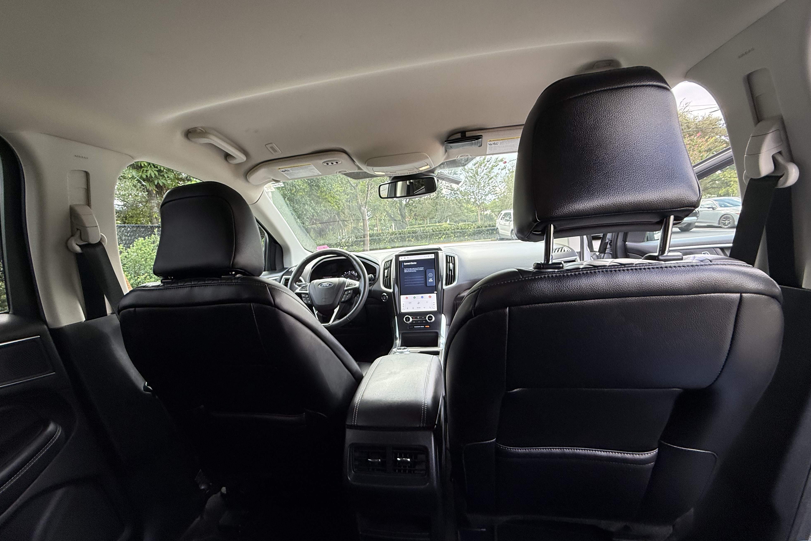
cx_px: 394
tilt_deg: -9.9
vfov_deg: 77.2
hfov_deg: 100.4
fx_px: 338
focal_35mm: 15
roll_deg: +4.9
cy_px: 294
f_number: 2.2
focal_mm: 2.22
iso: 80
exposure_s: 1/99
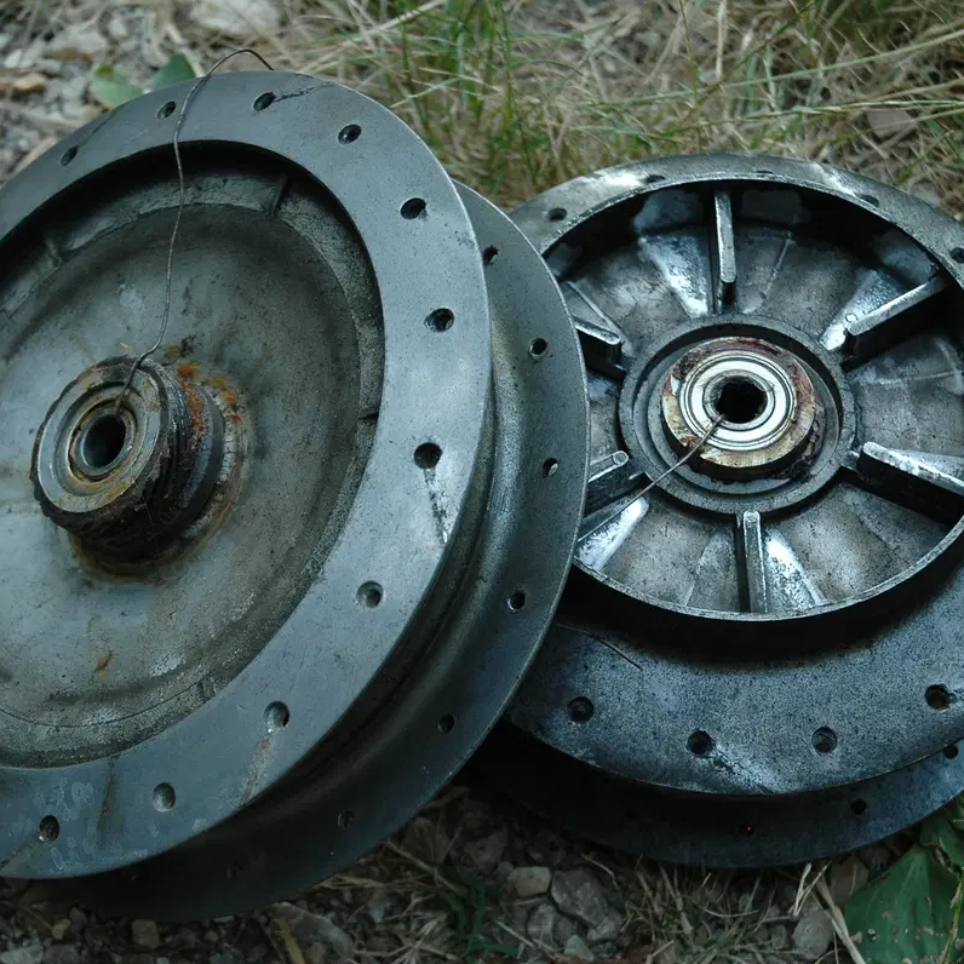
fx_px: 2300
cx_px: 430
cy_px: 482
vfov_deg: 23.7
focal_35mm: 73
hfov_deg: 23.7
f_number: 4.5
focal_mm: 38
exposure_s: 1/80
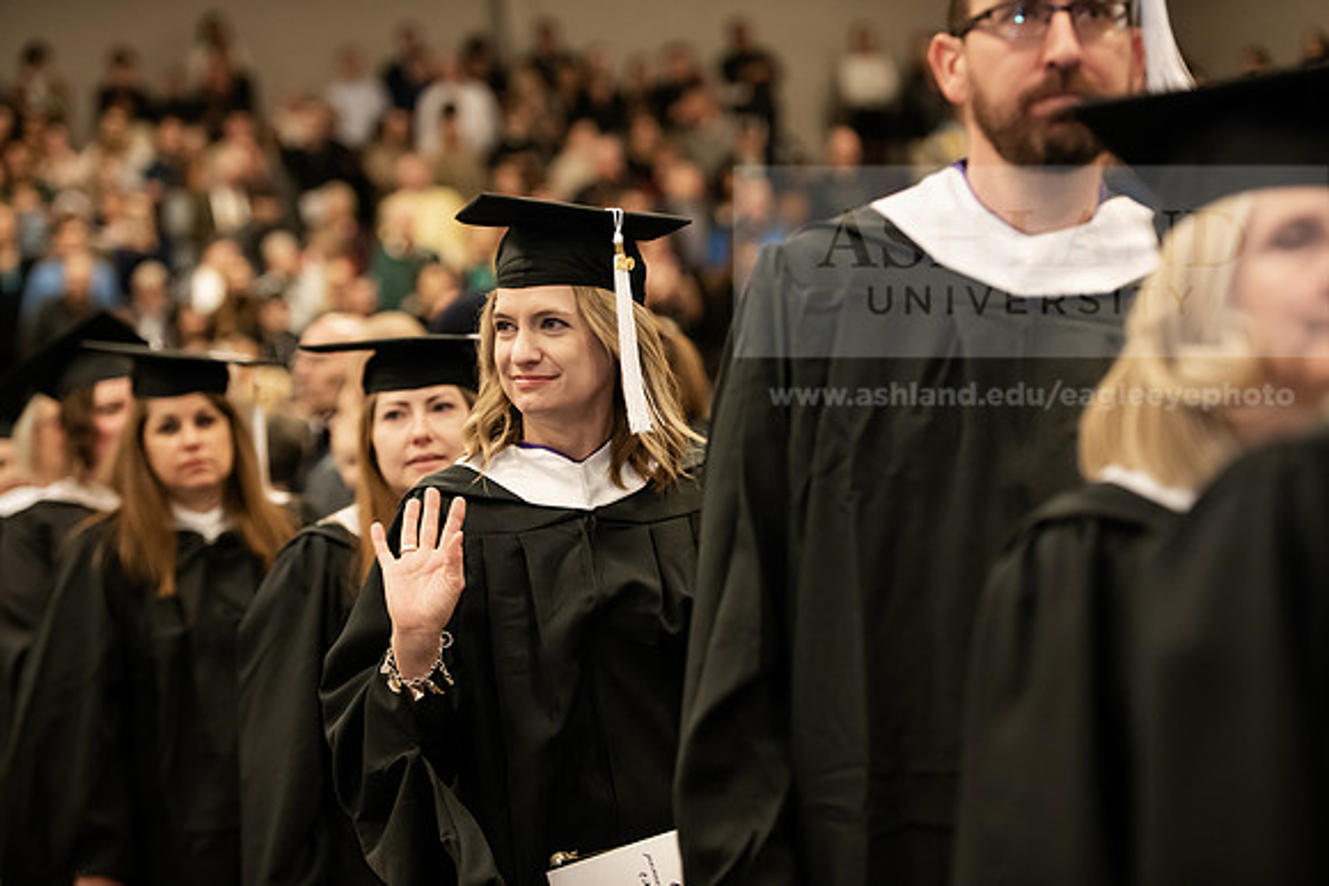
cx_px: 664
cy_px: 443
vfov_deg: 13.4
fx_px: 3766
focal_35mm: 102
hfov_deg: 20.0
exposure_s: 1/200
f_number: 3.2
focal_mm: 102
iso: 2000
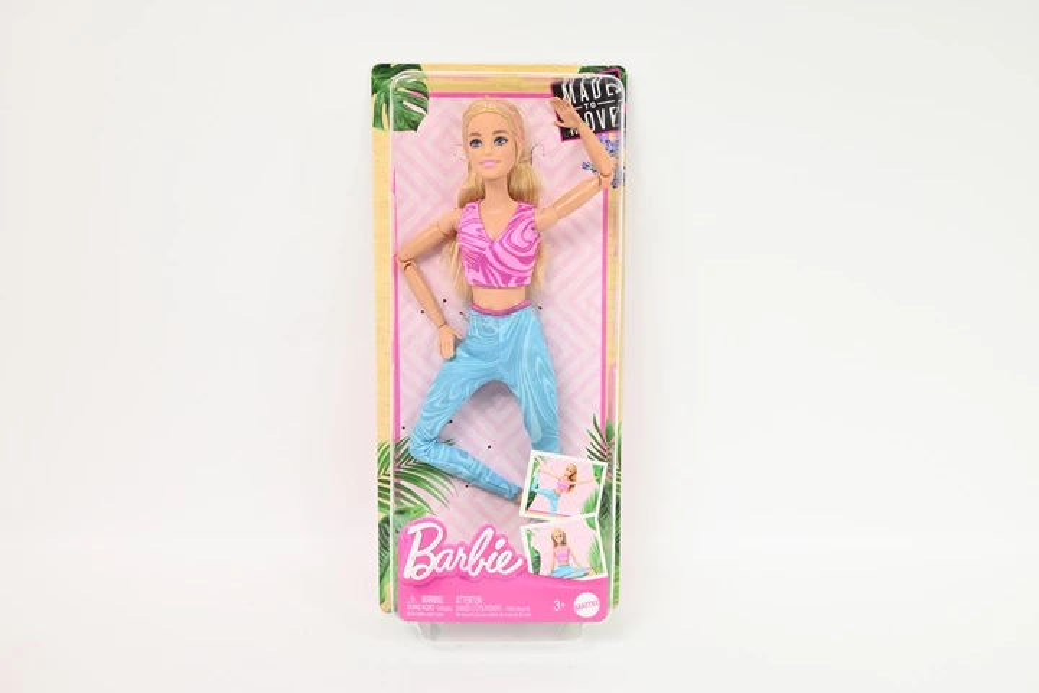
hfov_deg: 55.1
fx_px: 996
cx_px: 520
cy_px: 346
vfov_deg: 38.4
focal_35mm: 34
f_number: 4.2
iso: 400
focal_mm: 23
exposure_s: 1/160
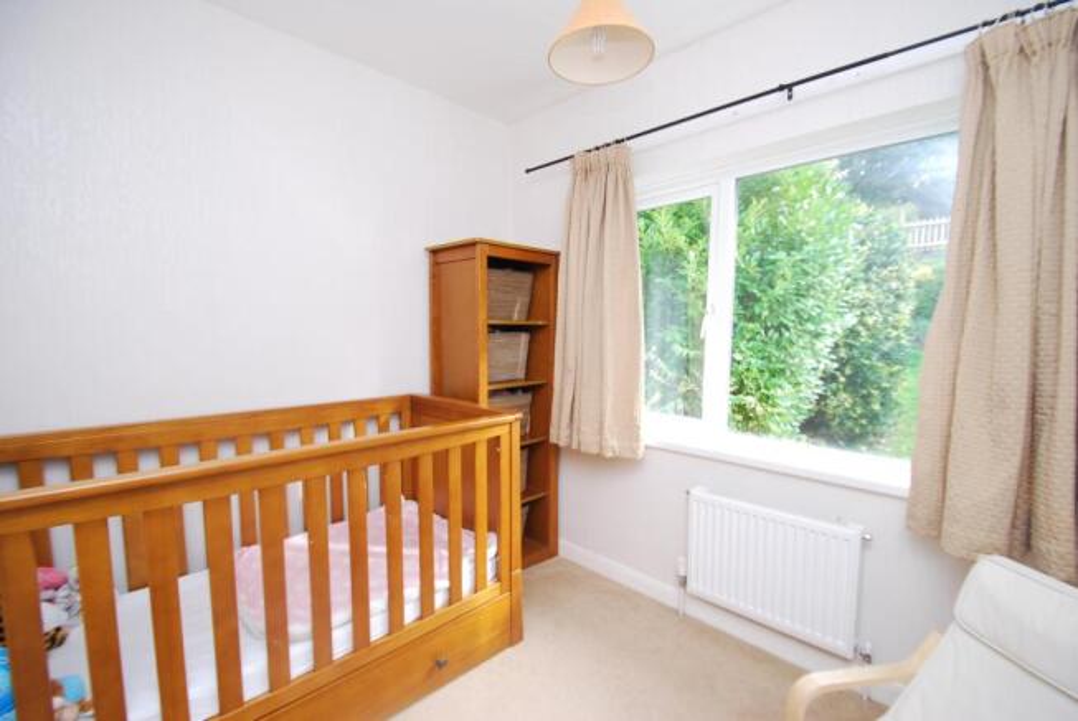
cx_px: 539
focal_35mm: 15
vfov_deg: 77.5
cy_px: 360
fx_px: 450
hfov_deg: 100.3
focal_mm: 10
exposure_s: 1/40
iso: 200
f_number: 3.5
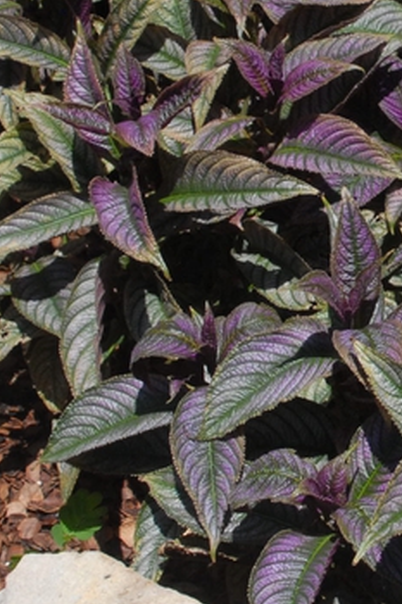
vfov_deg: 16.6
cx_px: 502
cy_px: 196
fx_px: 2062
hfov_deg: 10.9
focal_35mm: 123
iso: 400
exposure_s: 1/350
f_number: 10
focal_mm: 28
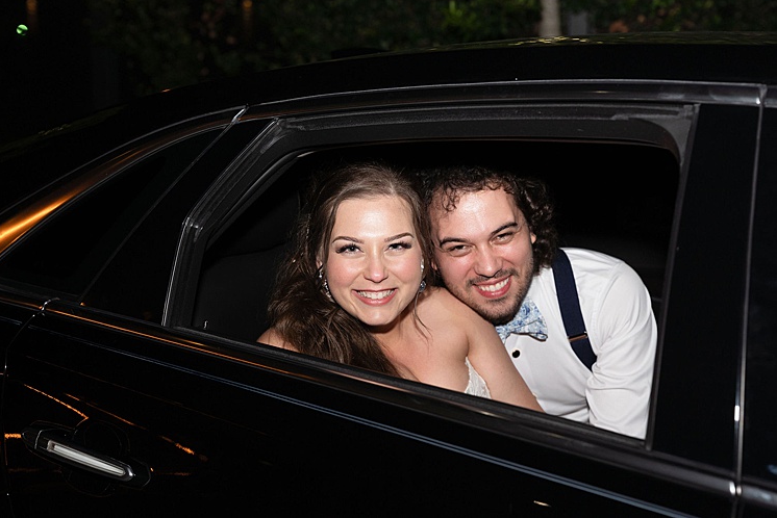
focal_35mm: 50
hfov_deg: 39.6
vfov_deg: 27.0
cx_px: 388
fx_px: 1080
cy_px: 259
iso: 500
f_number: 3.5
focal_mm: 47
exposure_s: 1/250
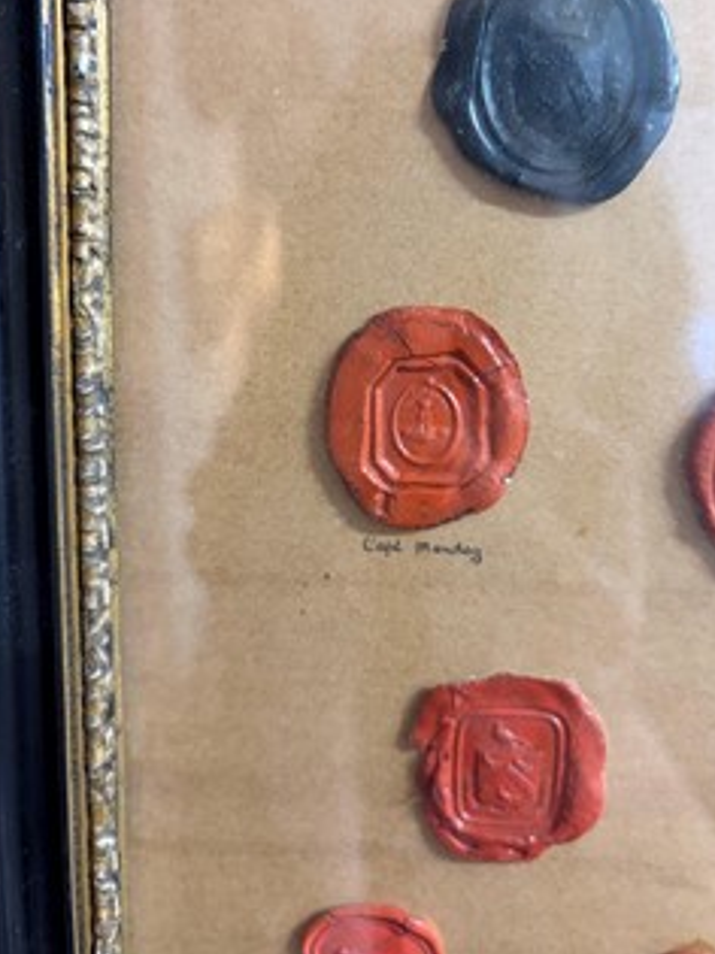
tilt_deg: -3.1
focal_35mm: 33
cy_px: 400
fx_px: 909
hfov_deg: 42.8
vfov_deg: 55.1
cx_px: 406
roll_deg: -1.4
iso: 320
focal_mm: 5.96
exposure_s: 1/50
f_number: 1.6
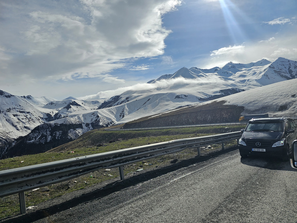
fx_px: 197
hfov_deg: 73.9
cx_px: 148
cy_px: 112
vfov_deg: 58.9
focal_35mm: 23
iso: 10
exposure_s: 1/2607
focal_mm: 6.3
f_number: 1.7
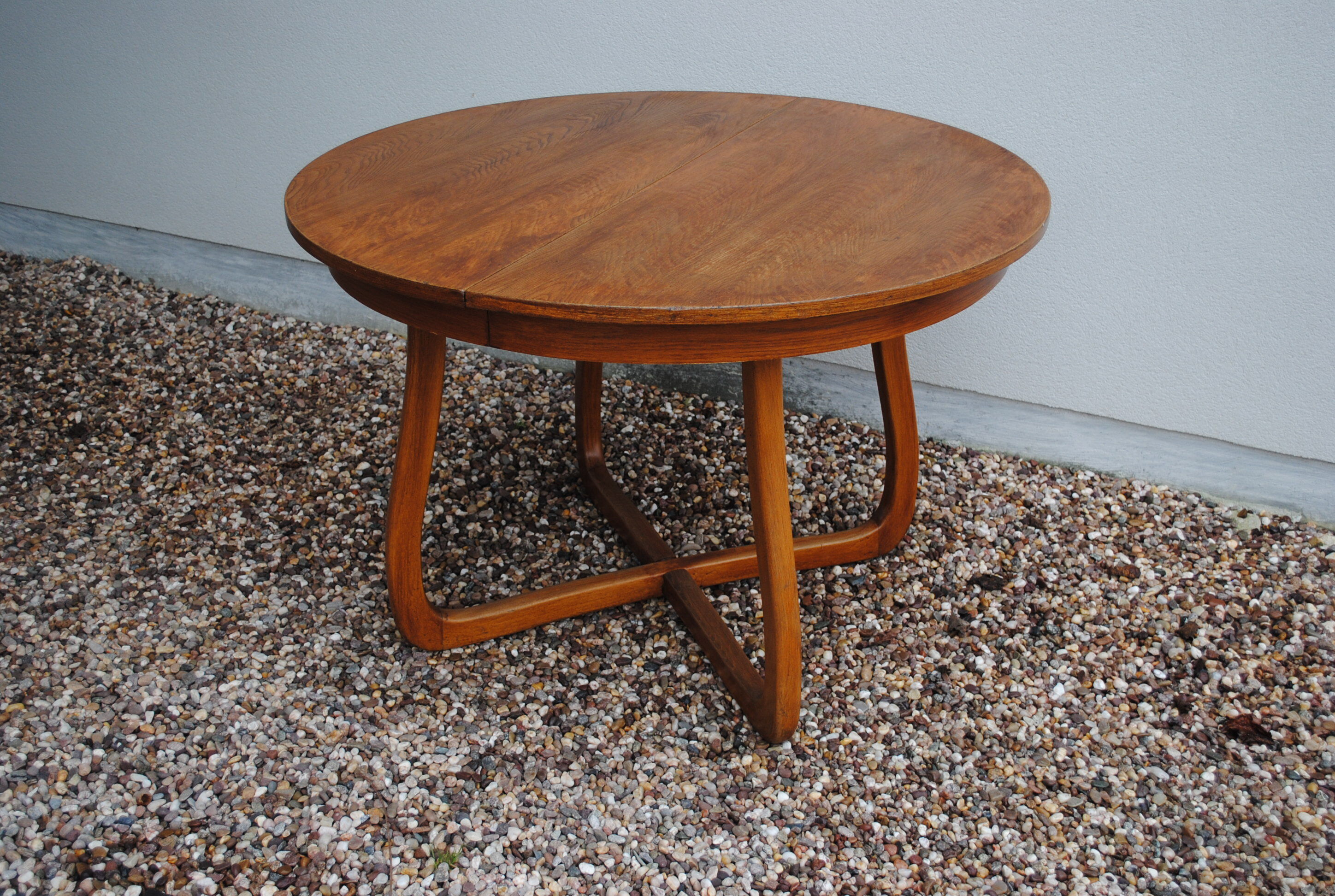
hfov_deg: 49.5
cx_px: 668
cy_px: 448
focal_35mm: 39
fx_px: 1449
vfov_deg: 34.4
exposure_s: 1/80
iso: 200
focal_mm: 26
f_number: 4.5
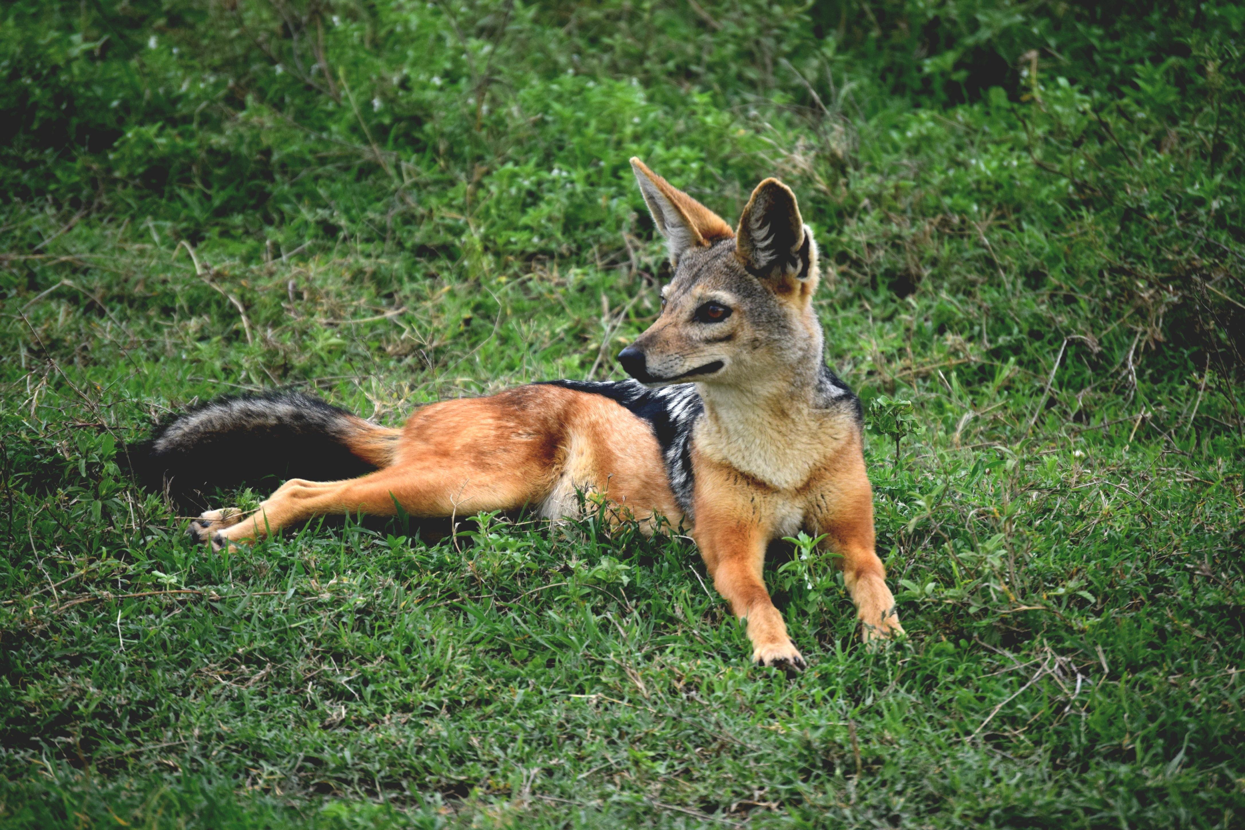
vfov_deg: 4.6
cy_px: 415
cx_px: 622
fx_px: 10374
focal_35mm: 300
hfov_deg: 6.9
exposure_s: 1/1000
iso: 400
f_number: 5.6
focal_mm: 200
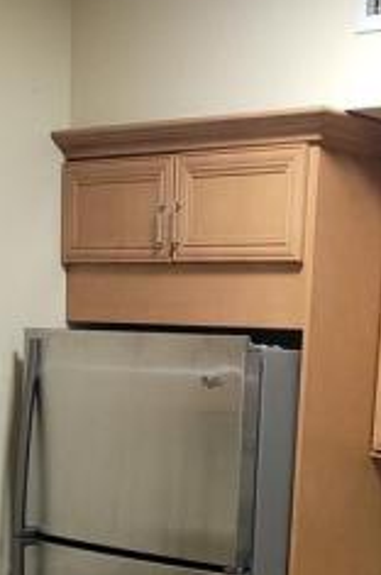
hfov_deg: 16.3
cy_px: 646
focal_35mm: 83
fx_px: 1321
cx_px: 300
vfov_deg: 22.9
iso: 100
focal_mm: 5.4
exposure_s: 1/40
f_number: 1.8
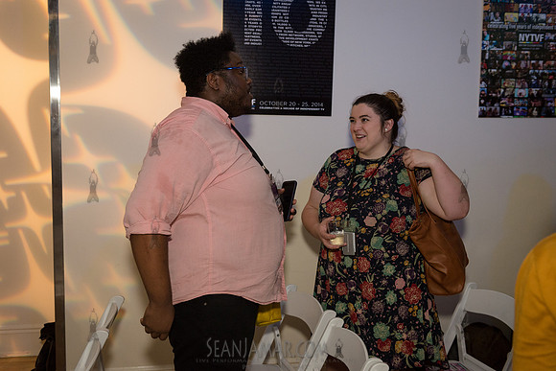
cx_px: 278
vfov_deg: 35.1
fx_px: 587
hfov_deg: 50.7
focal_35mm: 38
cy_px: 186
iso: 2500
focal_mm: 38
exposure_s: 1/500
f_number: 4
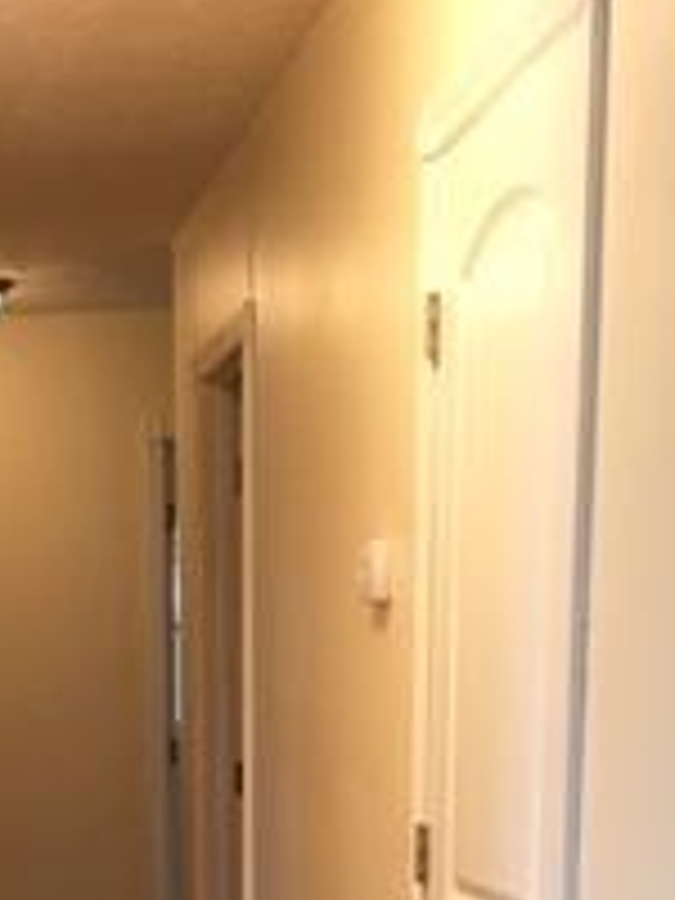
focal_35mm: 93
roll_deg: +2.9
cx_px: -117
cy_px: 1368
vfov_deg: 18.5
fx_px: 2418
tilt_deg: -14.7
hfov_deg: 15.4
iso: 50
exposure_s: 1/15
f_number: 2.2
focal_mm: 4.15
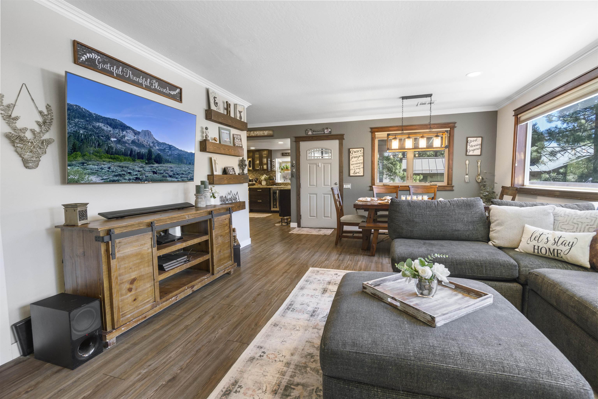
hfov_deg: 96.7
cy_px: 200
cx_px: 299
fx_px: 266
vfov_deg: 73.7
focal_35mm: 16
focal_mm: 16
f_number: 7.1
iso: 400
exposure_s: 13
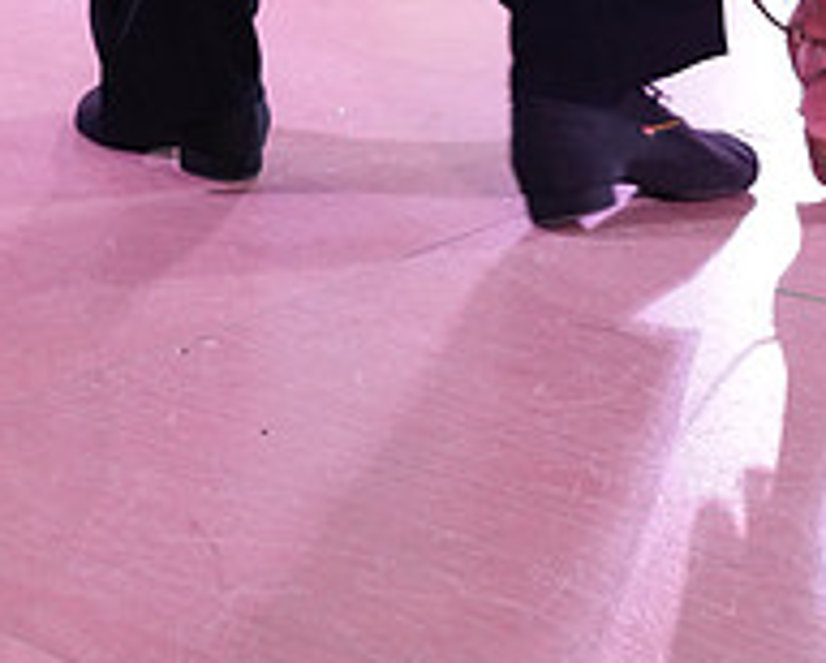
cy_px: -538
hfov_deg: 19.3
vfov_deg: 13.8
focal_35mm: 99
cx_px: 265
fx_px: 2423
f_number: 4
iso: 2500
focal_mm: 35
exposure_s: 1/250
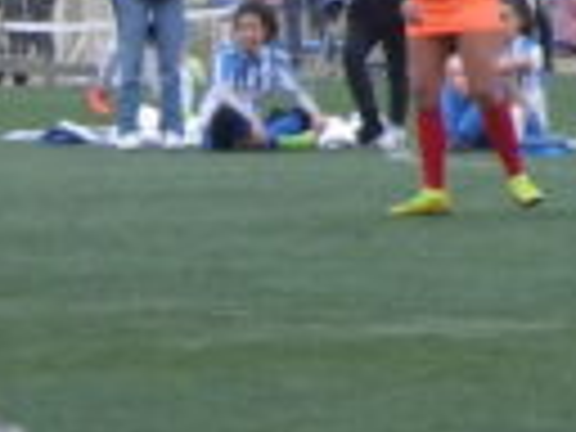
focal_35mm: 587
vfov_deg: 2.5
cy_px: 310
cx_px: -184
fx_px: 9768
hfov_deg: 3.4
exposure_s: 1/80
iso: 200
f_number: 5.2
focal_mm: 22.2
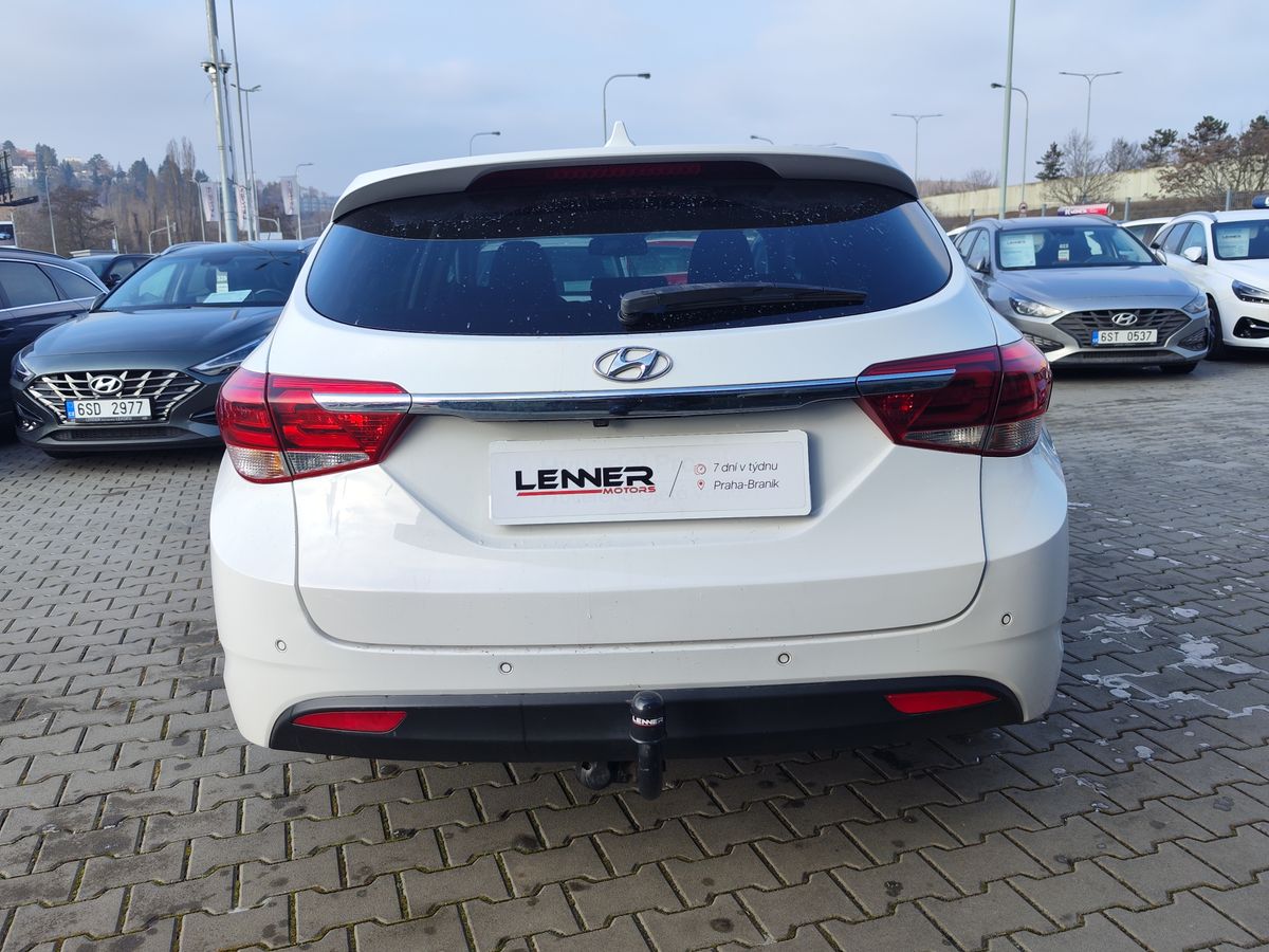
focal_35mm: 23
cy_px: 476
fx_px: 843
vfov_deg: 58.9
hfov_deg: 73.9
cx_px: 634
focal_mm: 7.01
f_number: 1.69
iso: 50
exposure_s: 1/387
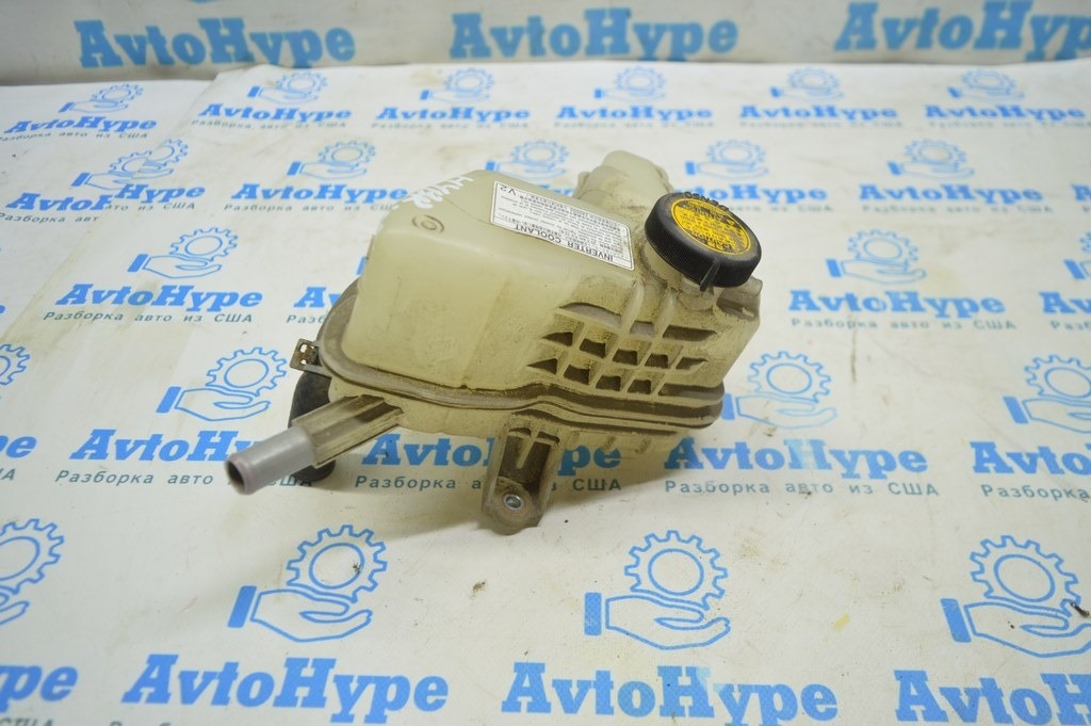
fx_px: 818
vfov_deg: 47.9
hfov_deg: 67.4
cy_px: 363
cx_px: 546
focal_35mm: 27
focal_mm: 18
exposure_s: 1/50
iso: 400
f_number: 3.5
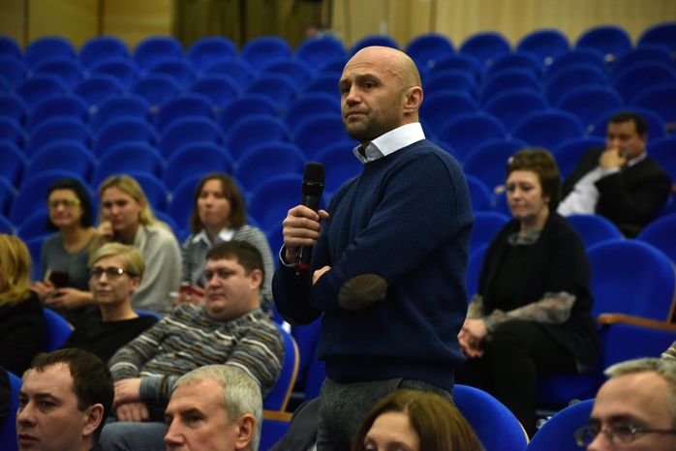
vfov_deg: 11.2
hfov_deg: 16.8
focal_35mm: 122
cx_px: 338
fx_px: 2292
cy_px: 226
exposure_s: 1/100
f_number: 5.6
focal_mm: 122
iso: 2500
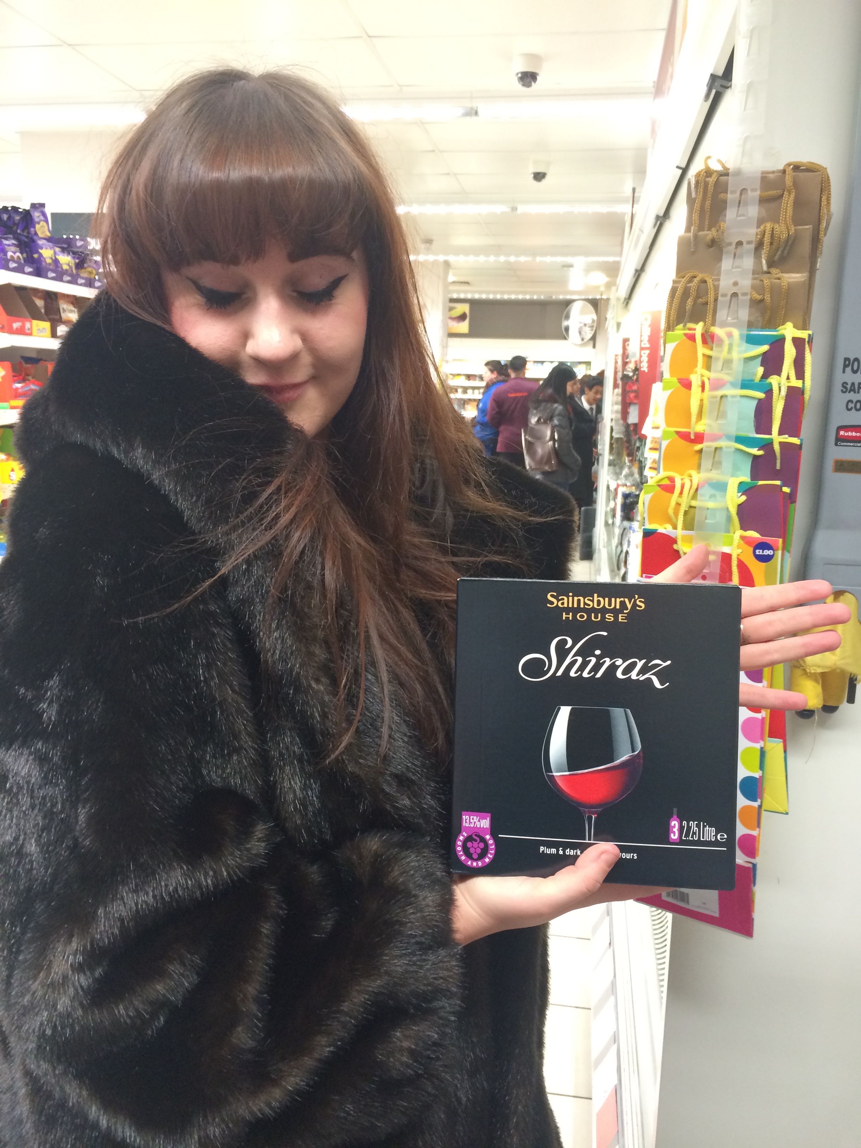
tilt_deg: -10.5
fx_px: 962
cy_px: 574
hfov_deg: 48.2
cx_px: 430
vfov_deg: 61.7
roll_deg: +0.7
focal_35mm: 29
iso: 125
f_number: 2.2
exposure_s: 1/30
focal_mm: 4.15
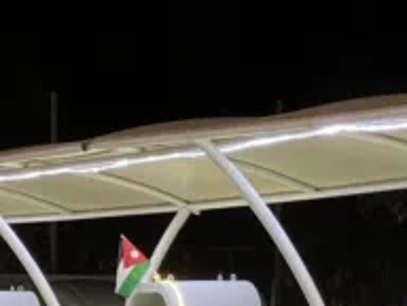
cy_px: 440
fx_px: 2504
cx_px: 644
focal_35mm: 213
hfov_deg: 9.0
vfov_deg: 6.9
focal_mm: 7.5
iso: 200
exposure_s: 1/33
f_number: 2.2
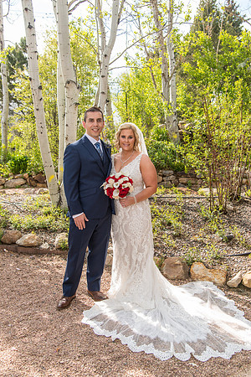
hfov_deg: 37.9
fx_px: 366
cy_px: 188
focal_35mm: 35
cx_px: 126
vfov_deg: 54.4
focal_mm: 35
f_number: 5
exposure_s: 1/160
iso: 80
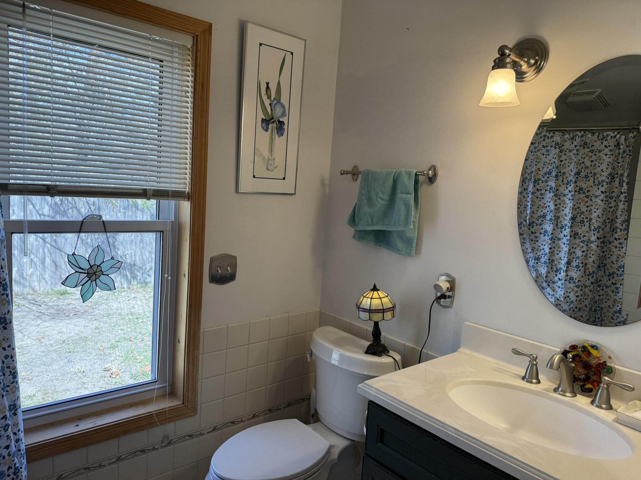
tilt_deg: -6.6
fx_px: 444
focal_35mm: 24
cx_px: 320
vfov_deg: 56.8
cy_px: 240
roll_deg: -3.6
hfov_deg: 71.6
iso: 80
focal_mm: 6.76
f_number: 1.78
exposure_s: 1/175
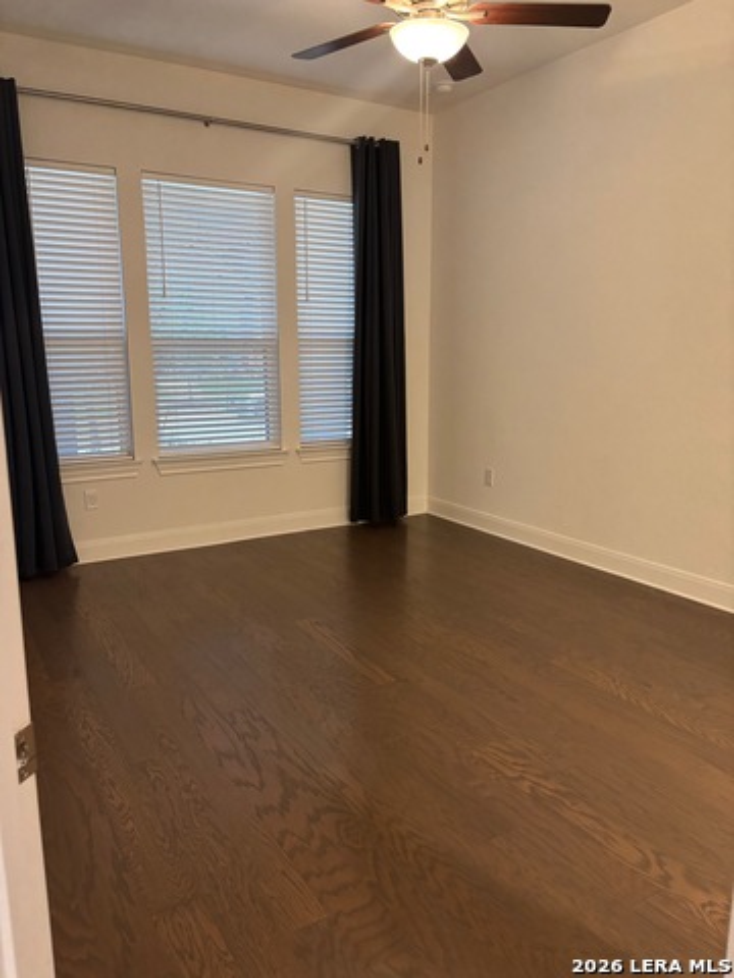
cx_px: 367
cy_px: 489
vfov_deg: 67.3
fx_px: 735
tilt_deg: -10.6
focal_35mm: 26
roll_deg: -1.4
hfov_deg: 53.1
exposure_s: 1/60
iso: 320
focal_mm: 5.96
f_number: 1.6
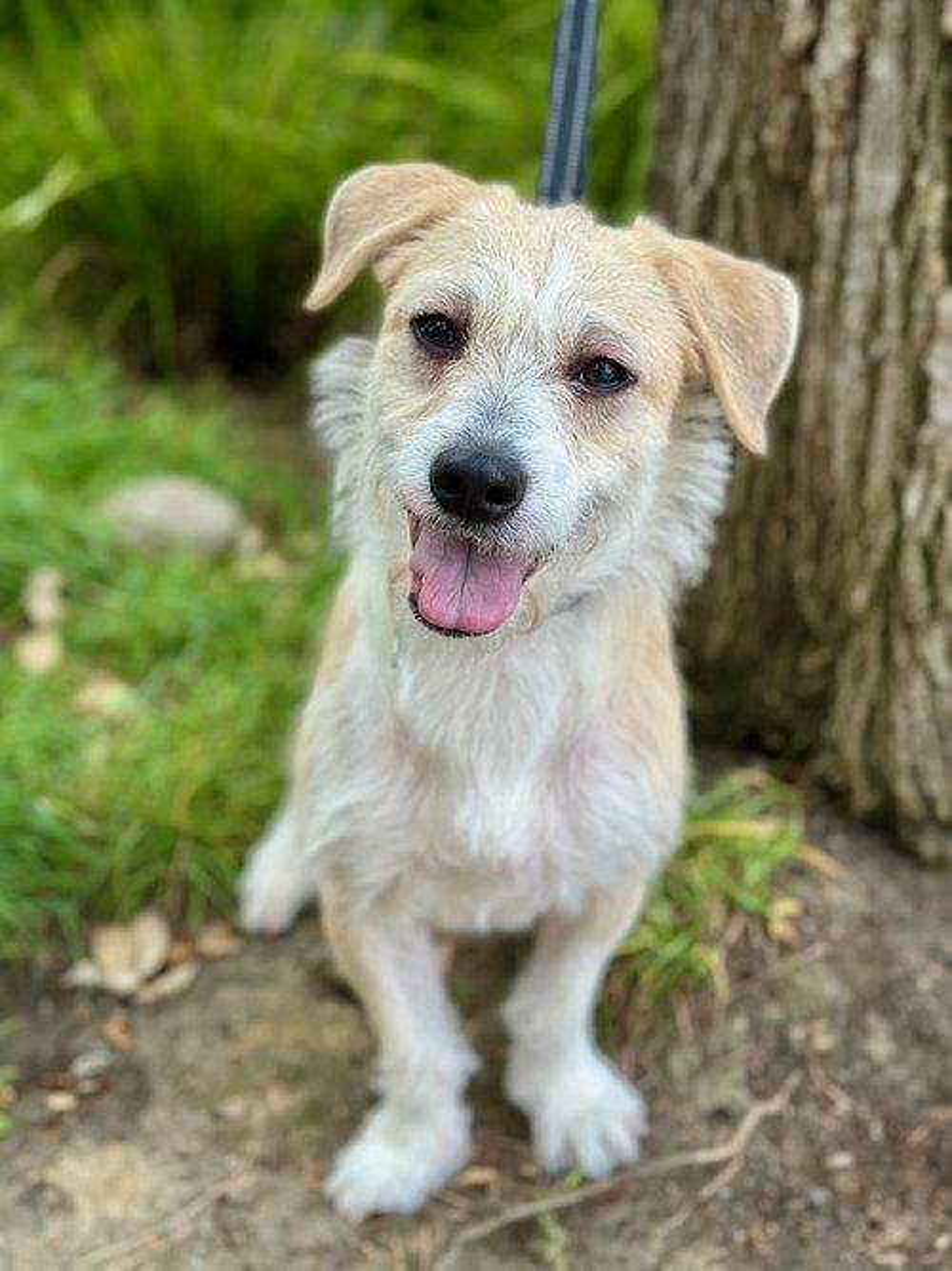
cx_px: 476
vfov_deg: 39.7
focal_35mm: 48
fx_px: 1761
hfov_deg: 30.3
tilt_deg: -22.4
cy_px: 636
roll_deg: +2.3
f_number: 1.78
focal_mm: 6.86
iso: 80
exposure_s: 1/1258
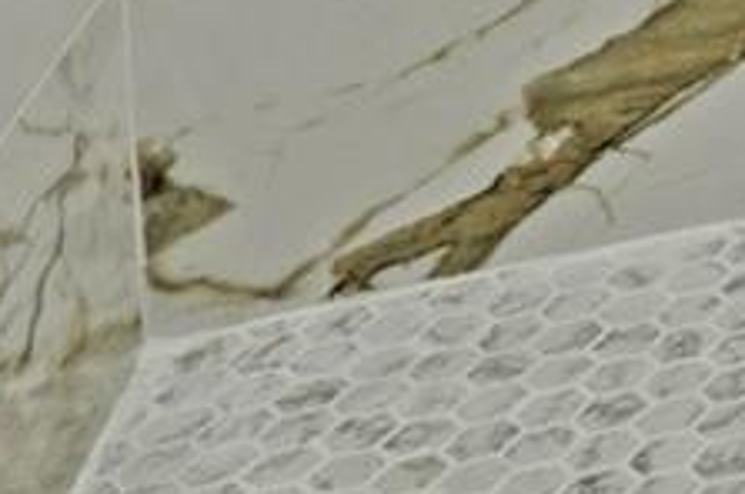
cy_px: -1128
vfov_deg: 8.8
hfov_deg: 11.4
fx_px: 2451
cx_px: 2151
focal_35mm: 119
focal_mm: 11
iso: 250
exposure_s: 1/200
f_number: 9
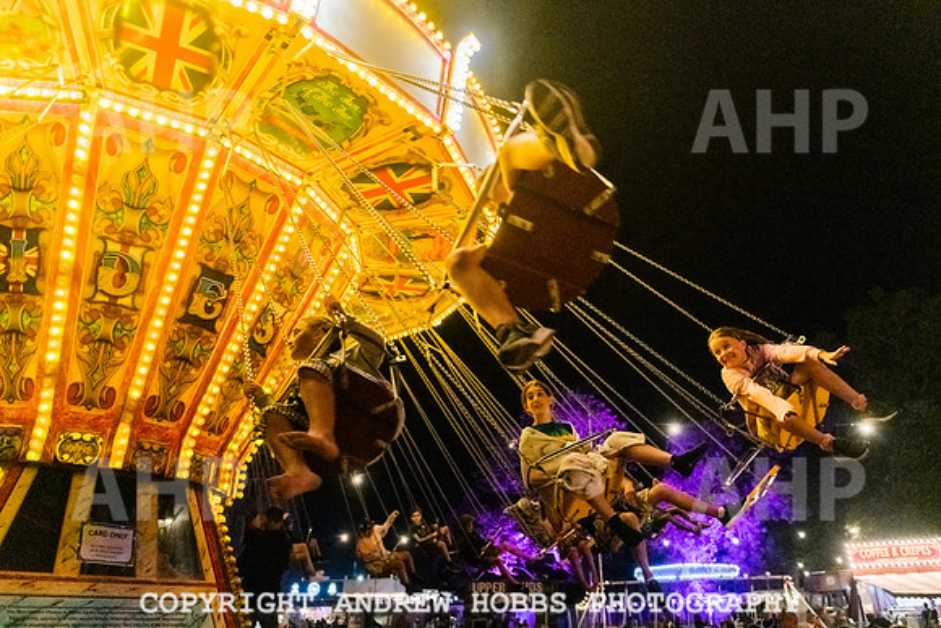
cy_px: 316
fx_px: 690
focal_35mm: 26
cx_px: 497
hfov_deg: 68.5
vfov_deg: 48.9
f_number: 2.8
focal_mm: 24
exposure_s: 1/400
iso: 3200
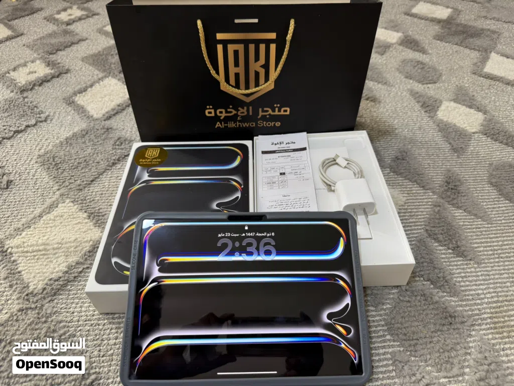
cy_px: 193
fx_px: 356
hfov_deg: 71.6
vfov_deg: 56.8
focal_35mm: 24
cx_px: 257
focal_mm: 6.76
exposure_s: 1/121
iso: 125
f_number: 1.78
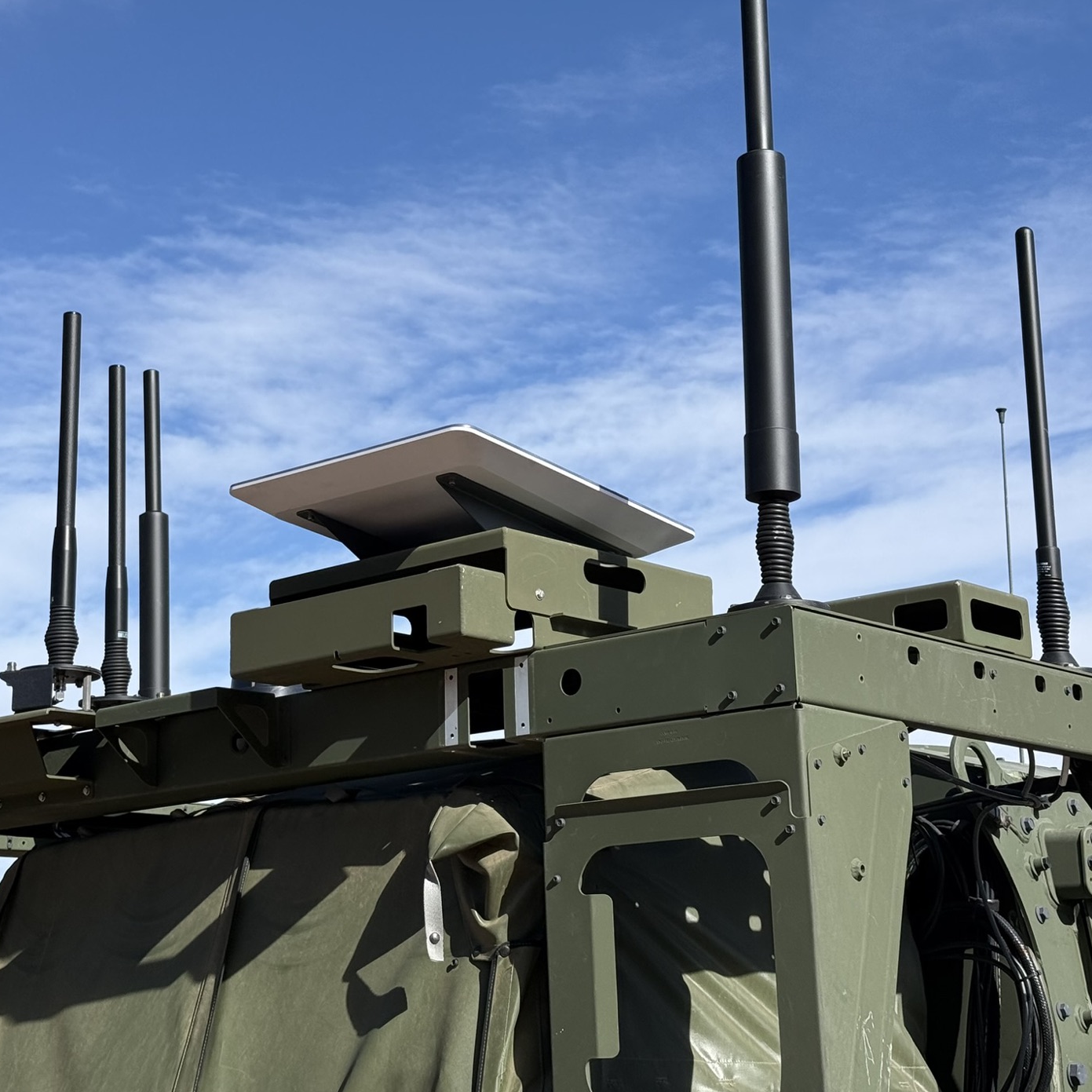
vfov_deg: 28.1
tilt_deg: +10.9
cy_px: 507
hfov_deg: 28.1
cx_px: 438
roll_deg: +1.5
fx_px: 2177
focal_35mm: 61
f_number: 1.78
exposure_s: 1/4878
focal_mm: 6.76
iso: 64
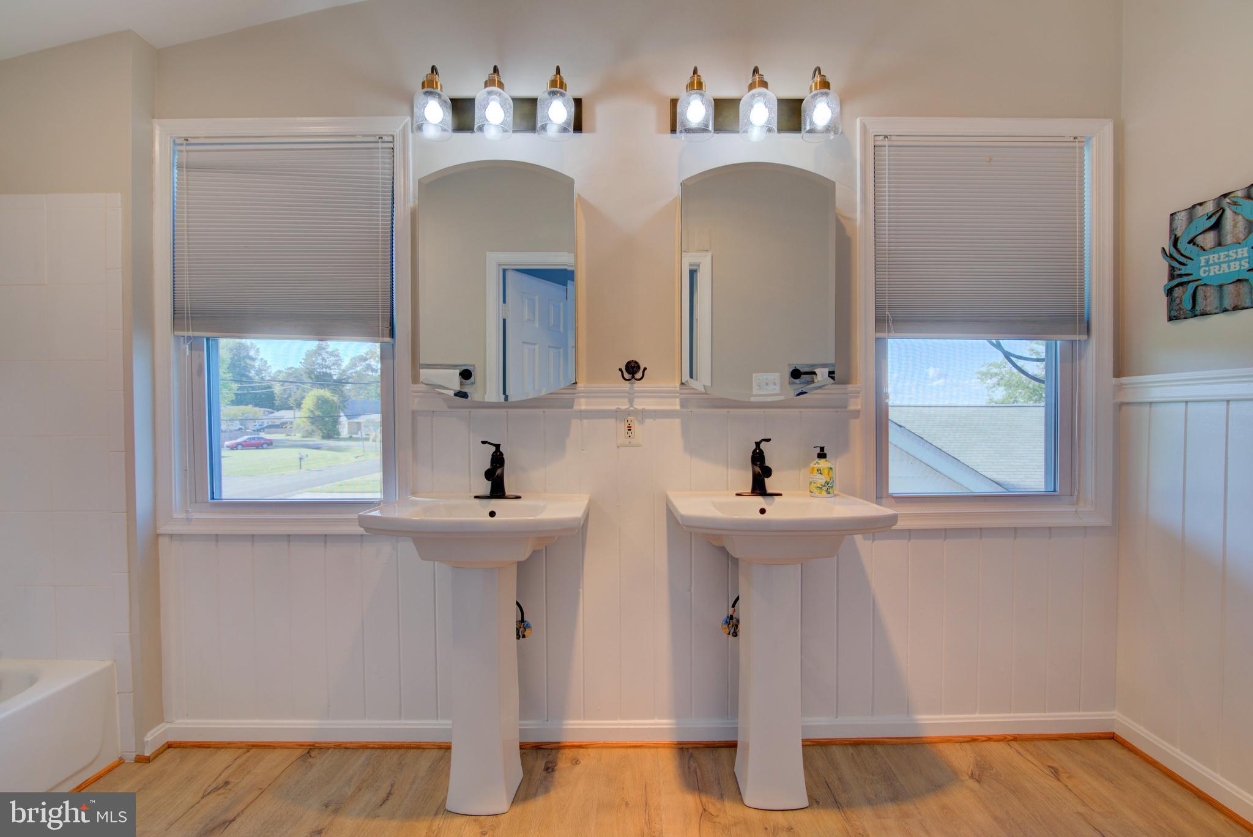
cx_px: 626
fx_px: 557
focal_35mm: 16
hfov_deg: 96.7
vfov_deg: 73.8
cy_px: 418
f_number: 8
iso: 200
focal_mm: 16
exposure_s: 1/20
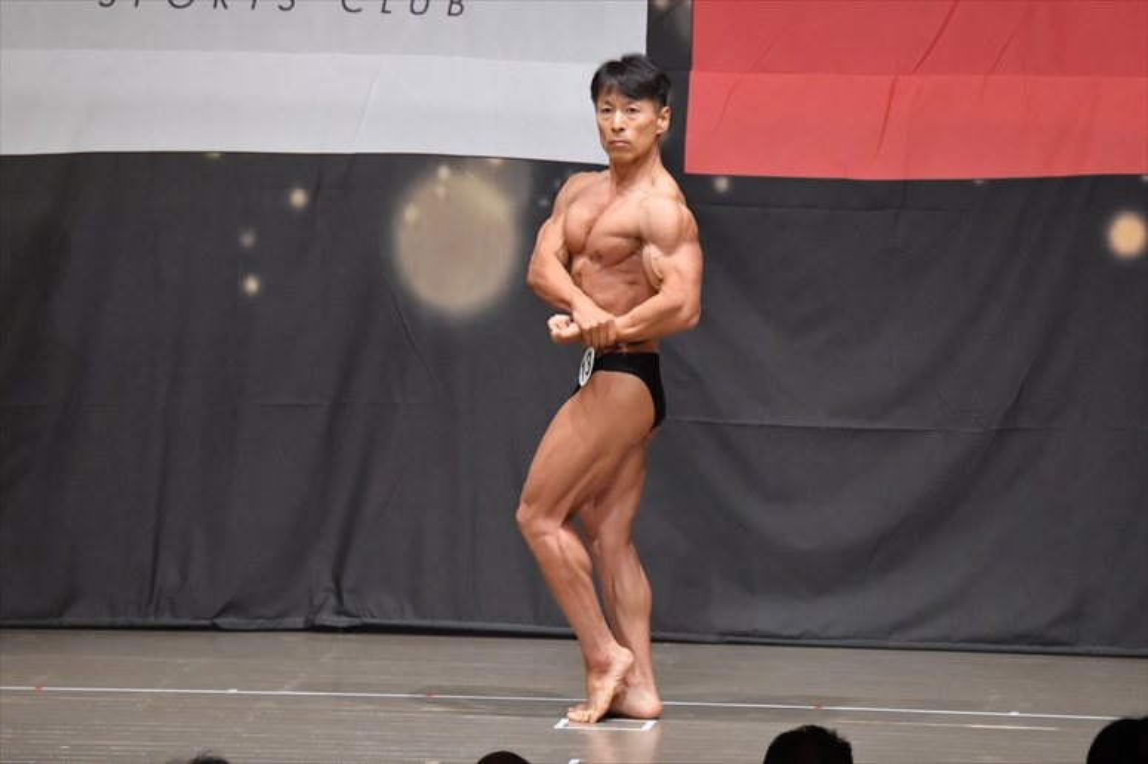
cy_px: 382
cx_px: 574
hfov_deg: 9.2
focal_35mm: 225
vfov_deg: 6.1
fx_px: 7172
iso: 6400
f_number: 5.6
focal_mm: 150
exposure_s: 1/400
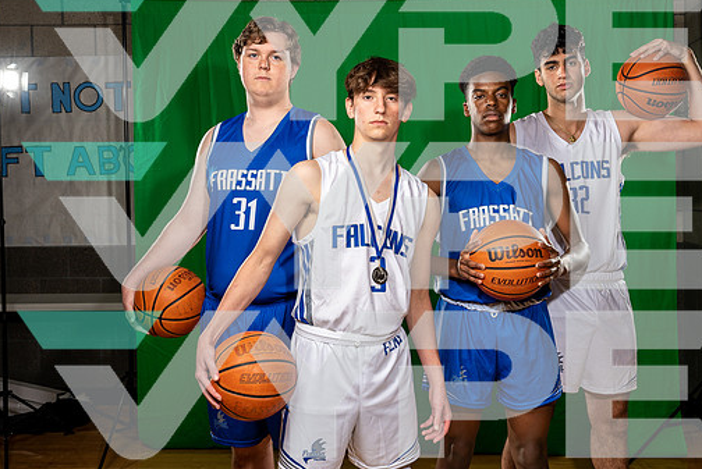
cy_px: 216
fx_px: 898
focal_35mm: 46
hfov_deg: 42.7
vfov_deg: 29.3
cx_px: 376
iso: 250
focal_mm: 40
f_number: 8
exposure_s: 1/250
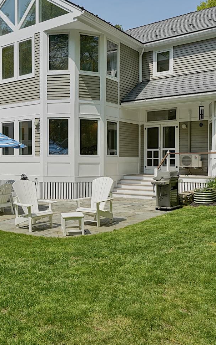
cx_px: 86
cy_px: 164
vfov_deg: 54.0
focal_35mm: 36
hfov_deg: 35.2
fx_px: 339
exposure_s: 1/320
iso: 100
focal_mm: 19
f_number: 8
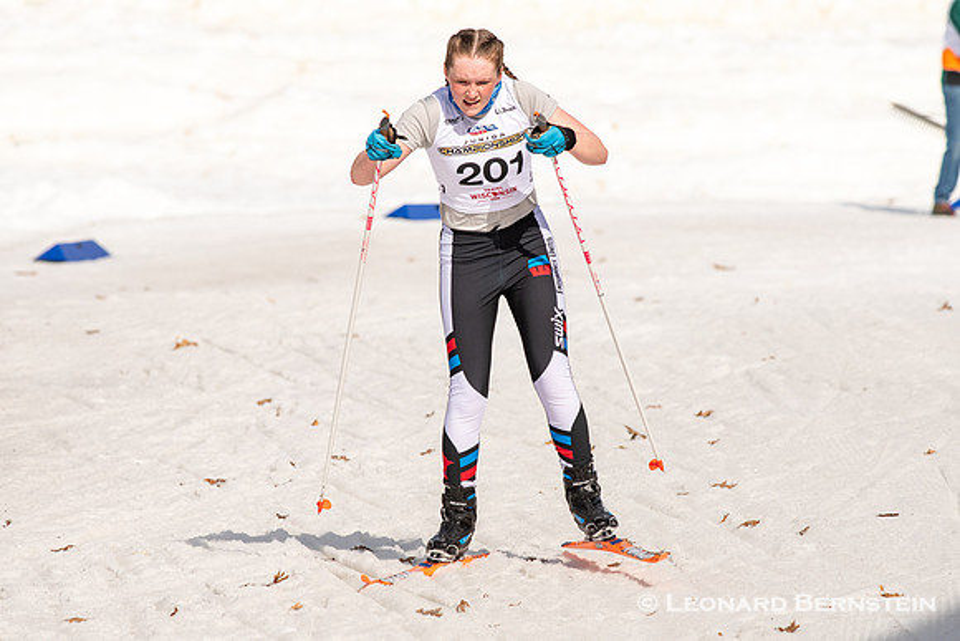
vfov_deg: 3.1
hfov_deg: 4.6
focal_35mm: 450
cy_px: 320
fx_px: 12002
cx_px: 480
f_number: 7.1
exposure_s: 1/2000
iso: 400
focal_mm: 300
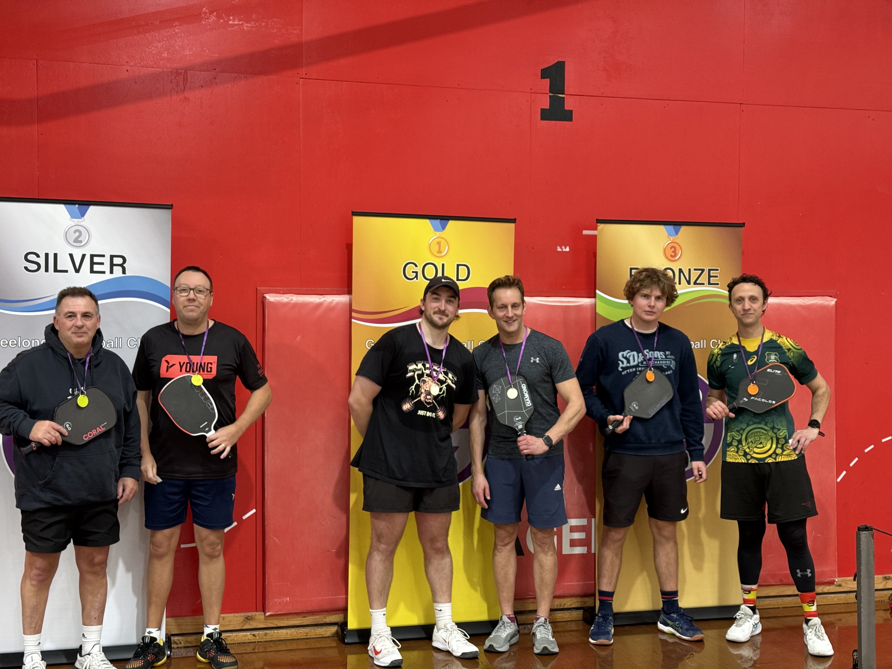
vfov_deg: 30.3
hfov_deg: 39.7
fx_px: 1237
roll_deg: -0.5
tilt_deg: -0.8
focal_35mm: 48
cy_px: 334
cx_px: 446
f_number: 1.78
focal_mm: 6.76
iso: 125
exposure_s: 1/50
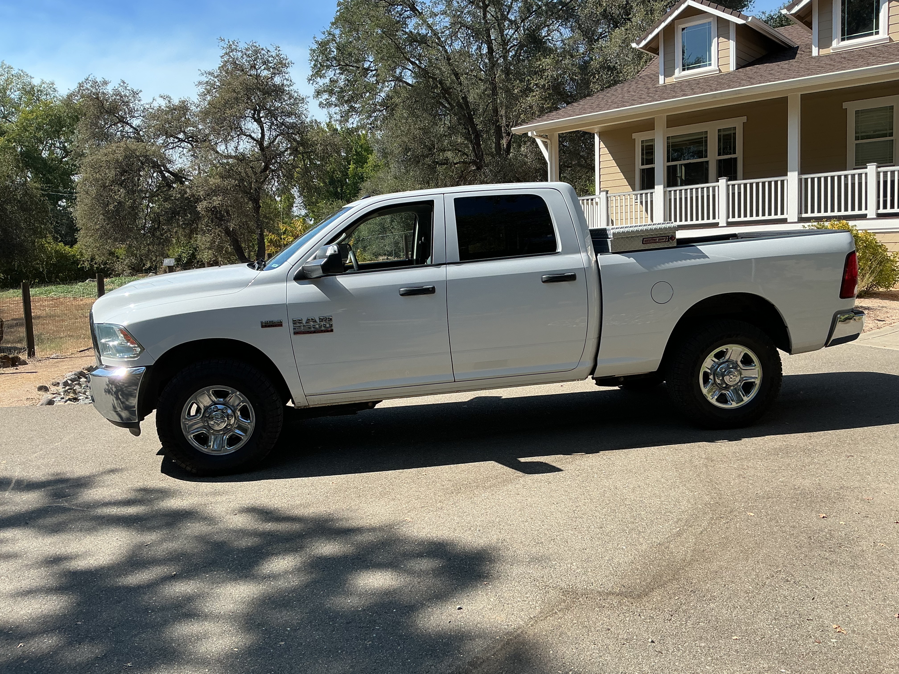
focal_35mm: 29
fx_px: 753
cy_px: 337
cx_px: 450
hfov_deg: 61.7
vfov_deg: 48.2
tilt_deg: -4.7
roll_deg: +3.7
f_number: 1.8
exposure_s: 1/1035
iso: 25
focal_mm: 3
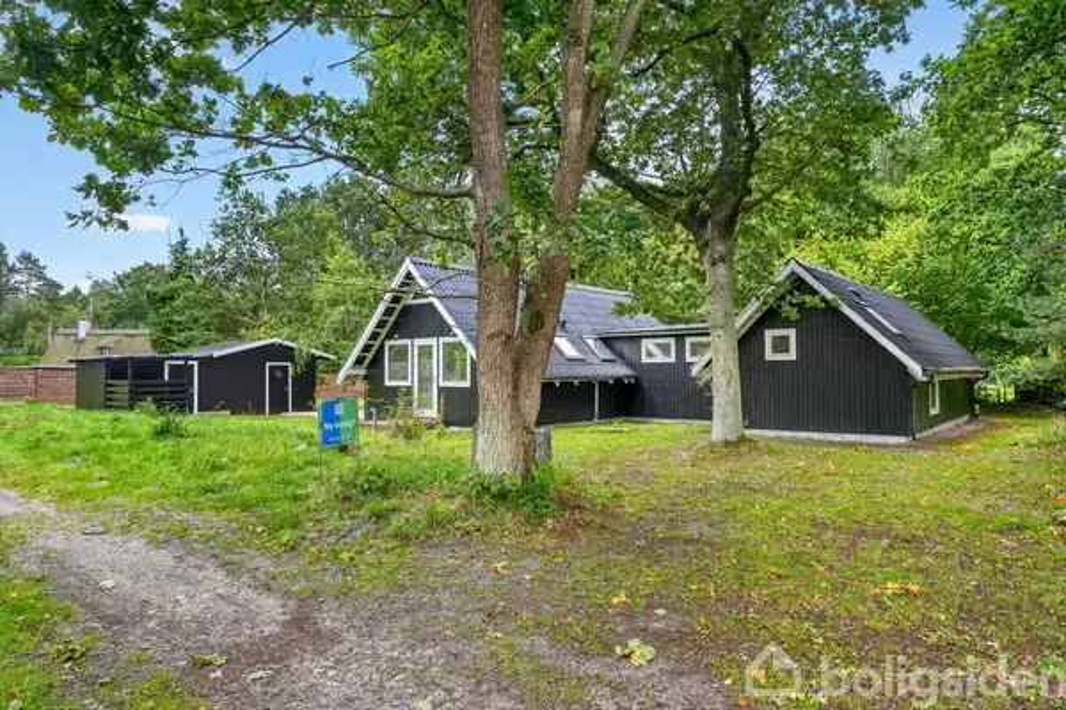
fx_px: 651
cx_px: 533
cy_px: 355
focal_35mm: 22
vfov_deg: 57.2
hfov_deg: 78.6
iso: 1250
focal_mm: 22
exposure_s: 1/8
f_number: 9
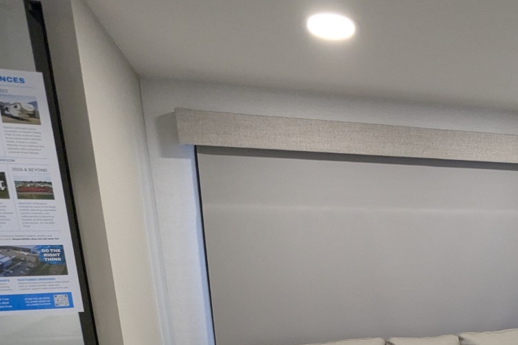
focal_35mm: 31
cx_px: 415
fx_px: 446
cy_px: 339
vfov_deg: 38.0
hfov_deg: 56.0
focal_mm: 2.35
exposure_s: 1/93.1
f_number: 2.2
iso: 391
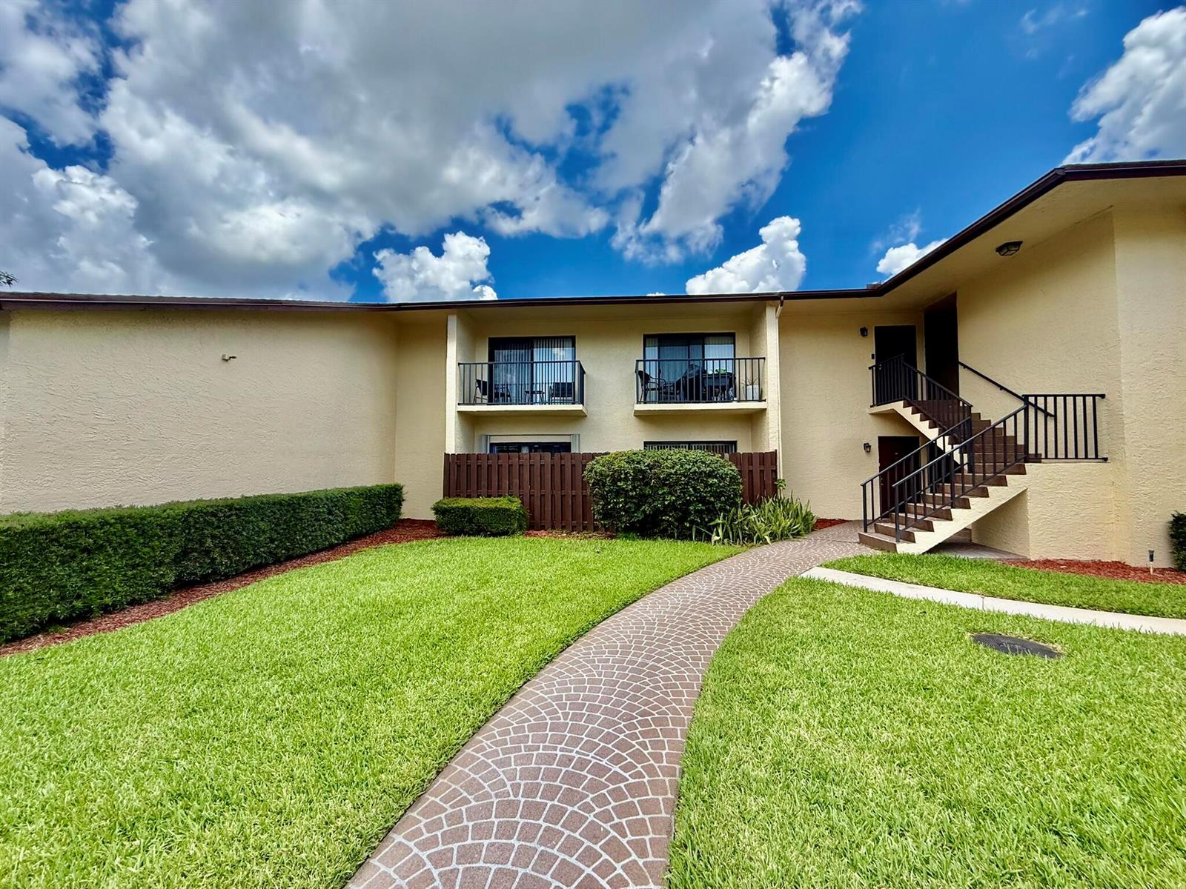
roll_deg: -0.5
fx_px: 480
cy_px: 444
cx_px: 593
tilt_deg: +0.8
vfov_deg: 85.7
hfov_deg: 102.1
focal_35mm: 14
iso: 64
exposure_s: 1/1068
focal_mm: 2.22
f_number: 2.2
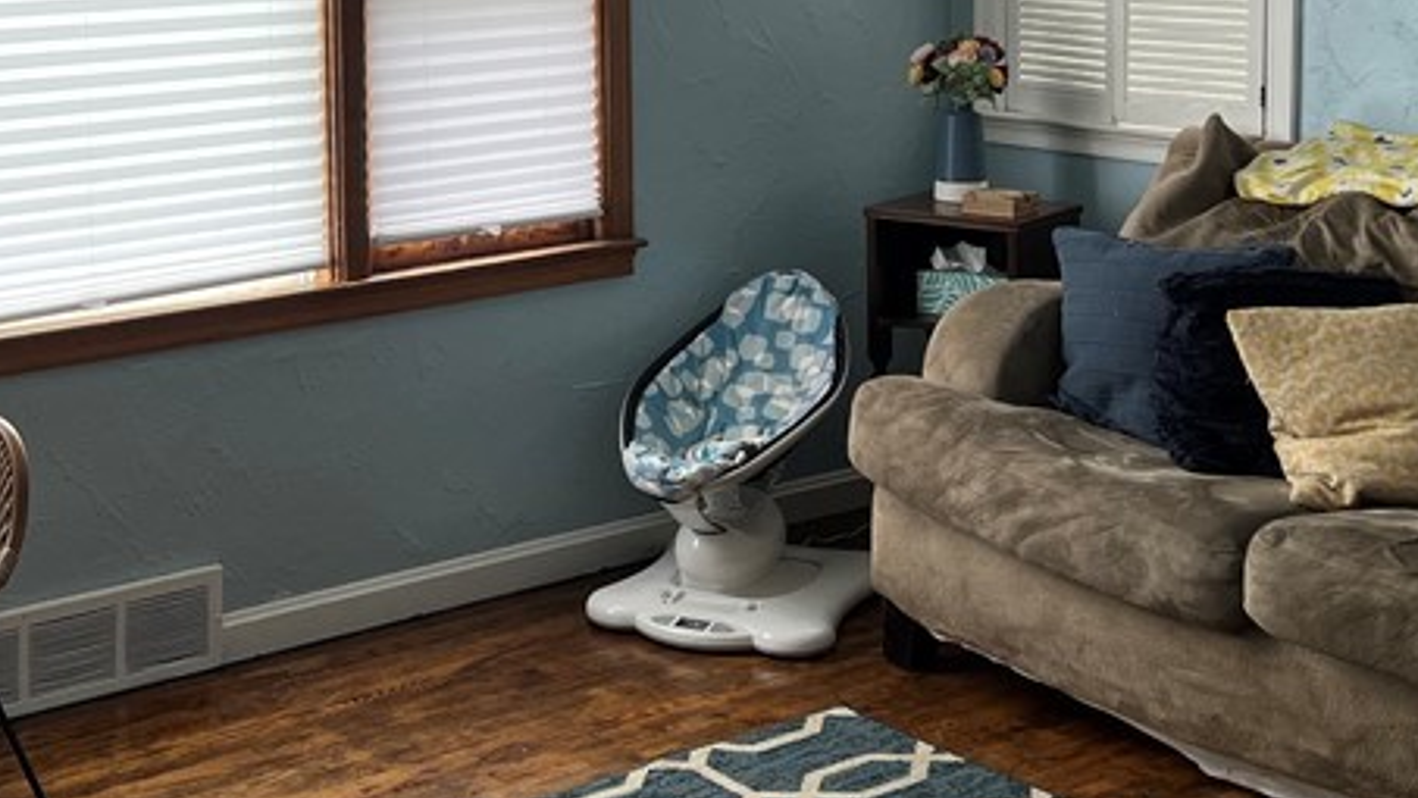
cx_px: 473
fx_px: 2407
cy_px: -9
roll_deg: +1.0
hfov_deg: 32.6
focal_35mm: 64
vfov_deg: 18.3
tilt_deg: -3.7
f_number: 1.5
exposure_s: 1/120
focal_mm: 5.7
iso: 50
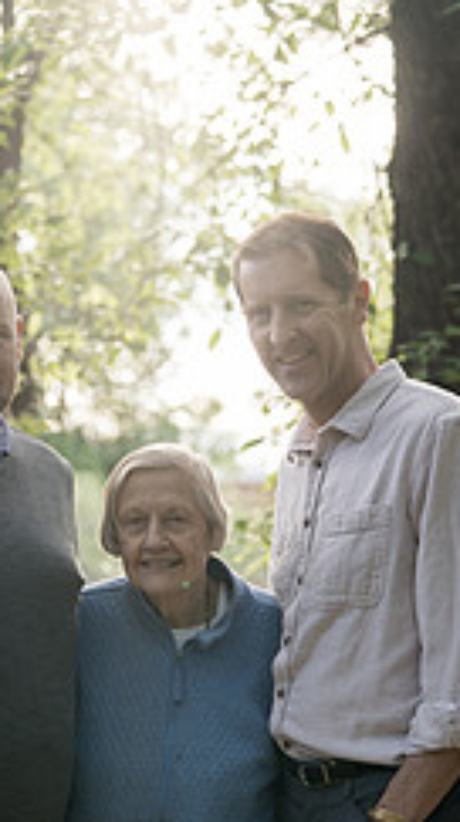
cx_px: 193
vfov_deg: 15.6
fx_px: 2960
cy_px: 714
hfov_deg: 8.9
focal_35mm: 136
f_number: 3.5
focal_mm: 70
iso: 200
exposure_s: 1/160
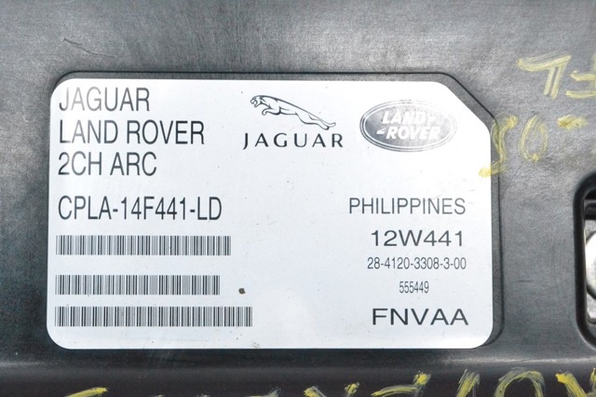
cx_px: 298
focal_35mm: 82
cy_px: 198
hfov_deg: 24.6
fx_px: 1365
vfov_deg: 16.5
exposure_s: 1/160
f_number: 11
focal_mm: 55
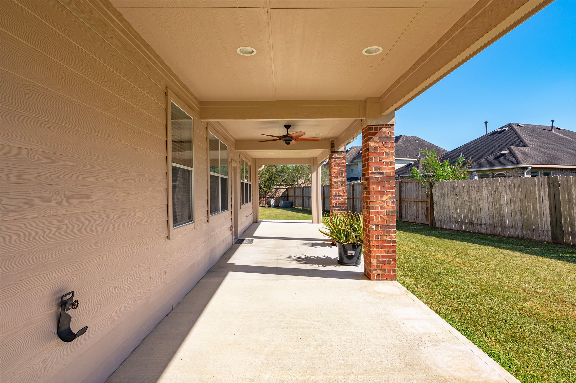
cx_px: 288
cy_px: 192
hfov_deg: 90.0
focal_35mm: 18
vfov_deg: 67.3
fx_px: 288
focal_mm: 18
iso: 125
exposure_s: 1/160
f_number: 13
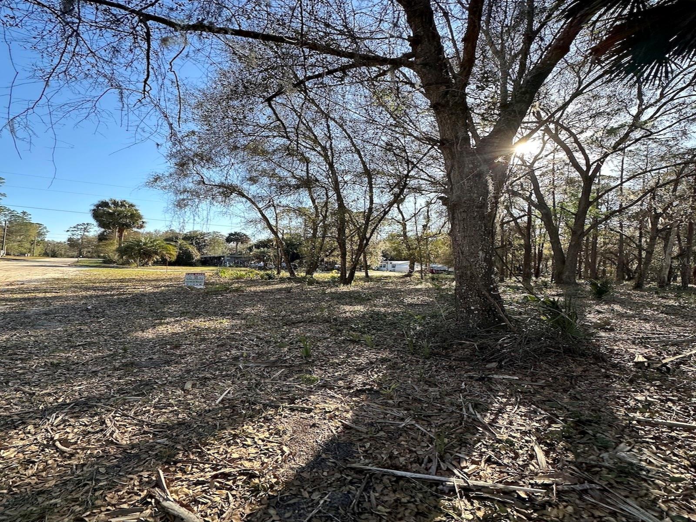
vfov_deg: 85.7
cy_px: 261
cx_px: 348
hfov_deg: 102.1
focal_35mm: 14
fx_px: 281
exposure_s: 1/378
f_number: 2.2
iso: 40
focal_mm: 2.22
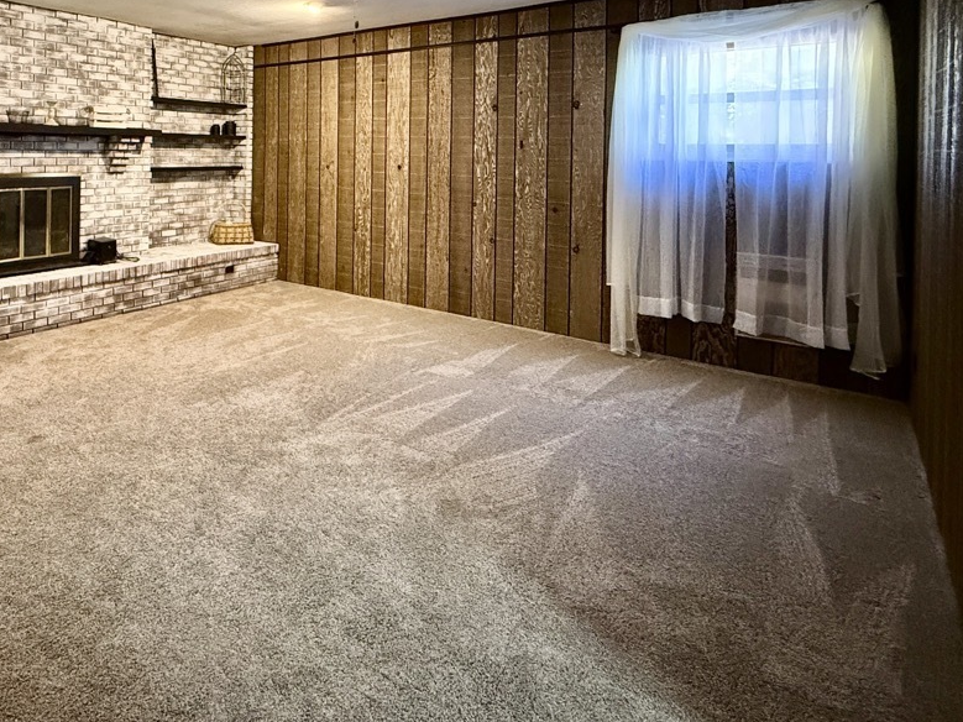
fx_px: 640
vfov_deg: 55.0
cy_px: 151
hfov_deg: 68.8
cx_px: 234
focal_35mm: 23
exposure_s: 1/40
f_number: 2.2
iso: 1000
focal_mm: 2.22
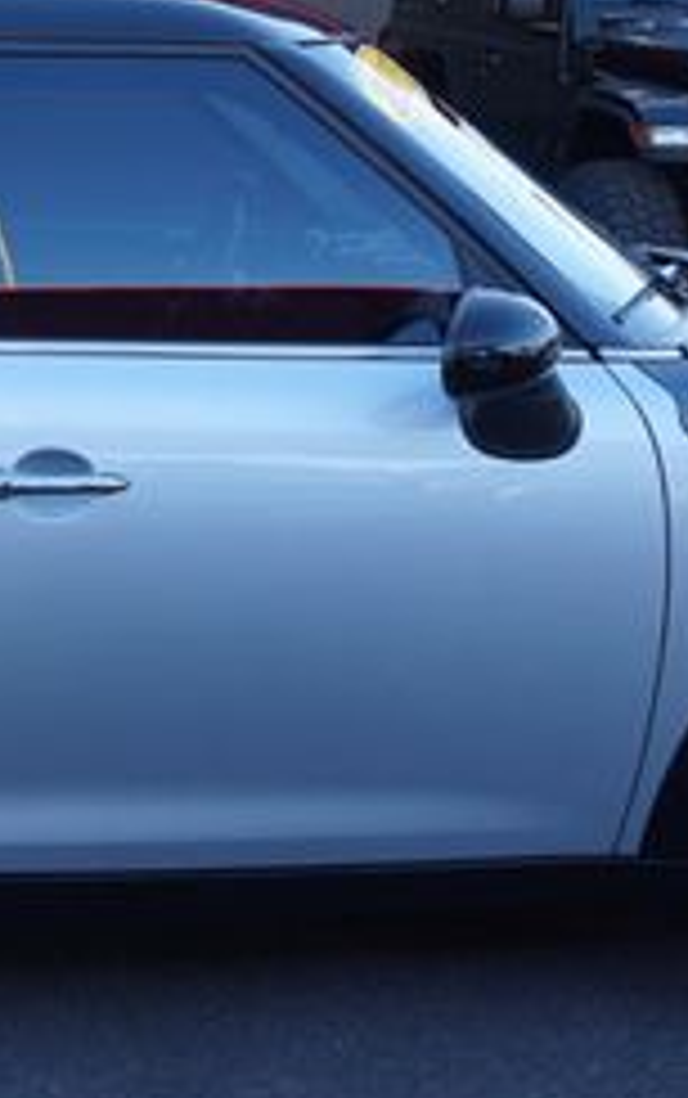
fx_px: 1916
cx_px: -18
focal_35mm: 64
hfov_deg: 19.7
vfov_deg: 31.9
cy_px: 504
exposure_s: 1/80
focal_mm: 16
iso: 100
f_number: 4.5
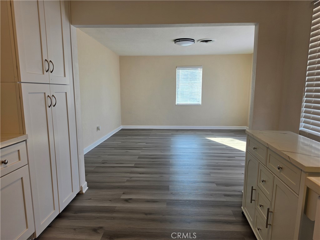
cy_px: 120
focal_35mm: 23
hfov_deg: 73.9
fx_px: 213
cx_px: 160
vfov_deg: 58.9
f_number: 1.4
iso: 20
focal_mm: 6.5
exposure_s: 1/120
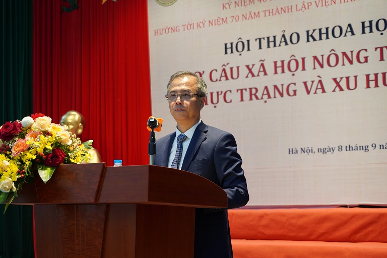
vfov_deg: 21.6
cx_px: 194
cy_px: 129
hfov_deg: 31.9
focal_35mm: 63
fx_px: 677
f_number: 5
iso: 1600
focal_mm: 63
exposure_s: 1/160
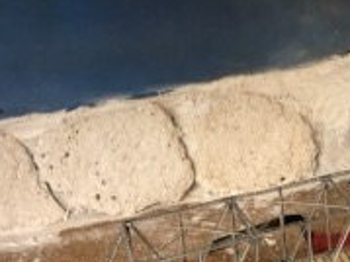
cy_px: 61
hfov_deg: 25.5
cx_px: 282
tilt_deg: -18.3
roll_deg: +2.7
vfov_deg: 19.5
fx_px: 758
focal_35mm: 75
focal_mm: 4
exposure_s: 1/20
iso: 40
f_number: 1.8
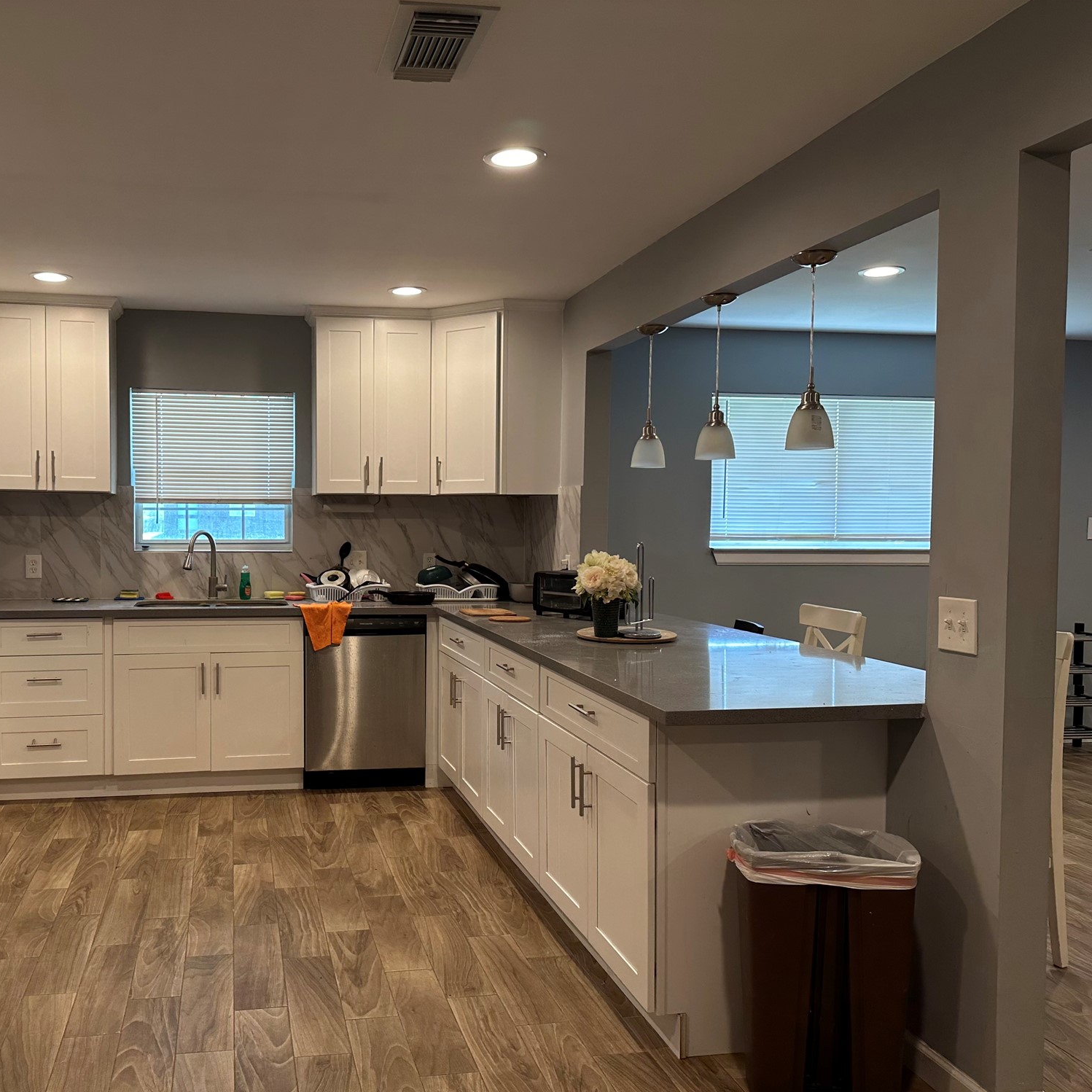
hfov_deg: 54.7
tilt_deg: -2.3
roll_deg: -0.6
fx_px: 1035
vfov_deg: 55.6
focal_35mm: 29
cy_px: 555
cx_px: 381
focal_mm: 6.86
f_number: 1.78
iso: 125
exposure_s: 1/120
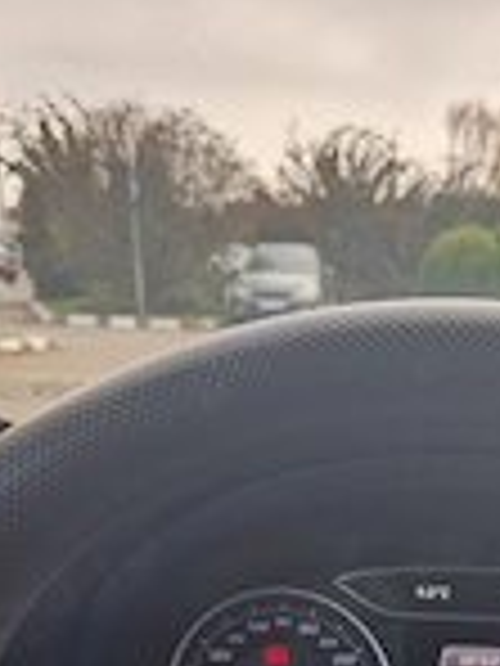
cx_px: 486
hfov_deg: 22.8
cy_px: 711
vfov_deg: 28.6
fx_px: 1194
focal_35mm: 62
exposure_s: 1/180
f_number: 1.8
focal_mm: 5.4
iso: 50
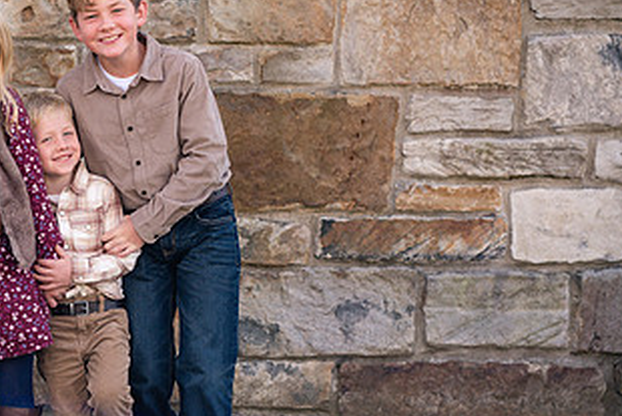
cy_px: 213
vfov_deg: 8.3
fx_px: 2869
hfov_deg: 12.3
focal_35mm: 166
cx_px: 71
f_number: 3.2
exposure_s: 1/640
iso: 320
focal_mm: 85
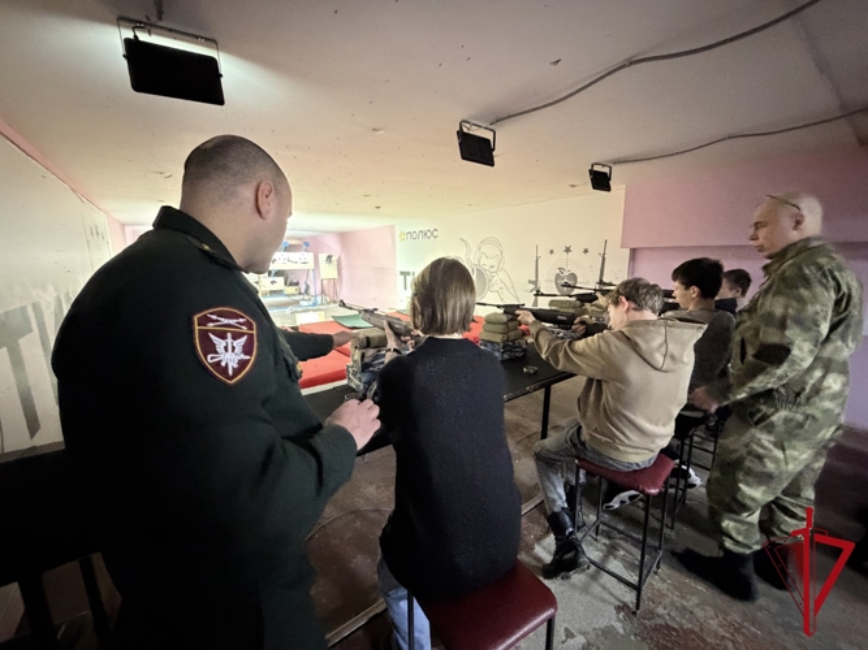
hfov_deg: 102.1
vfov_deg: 85.7
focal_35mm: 14
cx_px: 434
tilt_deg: -10.8
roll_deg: -0.4
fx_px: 351
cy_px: 325
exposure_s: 1/50
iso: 1250
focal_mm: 2.22
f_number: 2.2
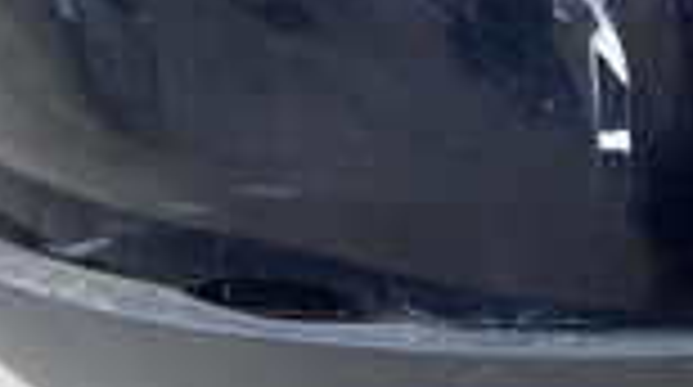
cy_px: -52
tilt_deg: -52.9
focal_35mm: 118
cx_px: 554
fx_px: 2165
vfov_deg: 10.1
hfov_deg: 18.0
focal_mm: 4.25
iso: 32
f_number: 1.8
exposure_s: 1/121
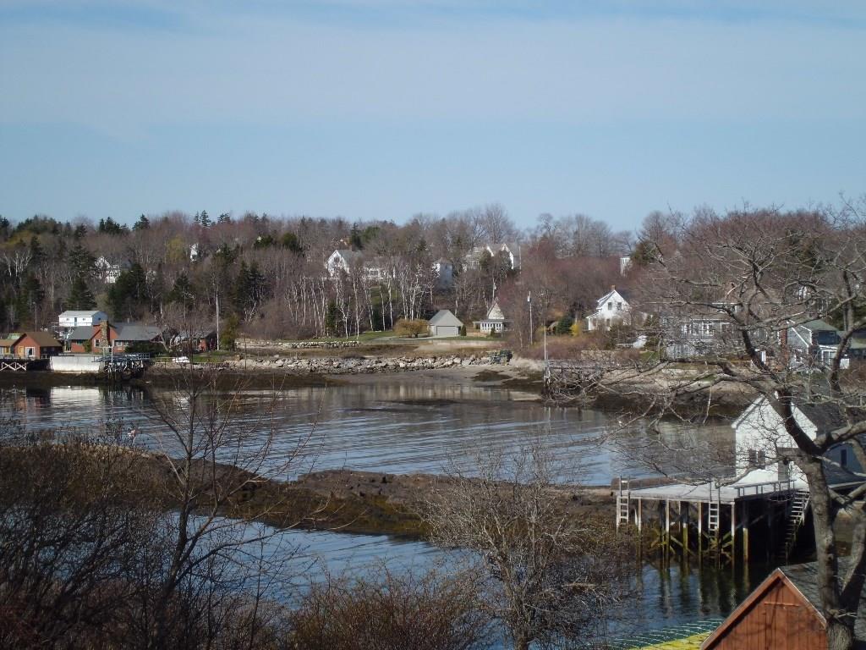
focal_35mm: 87
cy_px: 325
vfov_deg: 17.0
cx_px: 433
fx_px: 2177
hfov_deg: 22.5
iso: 64
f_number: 4.9
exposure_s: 1/500
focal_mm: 15.4
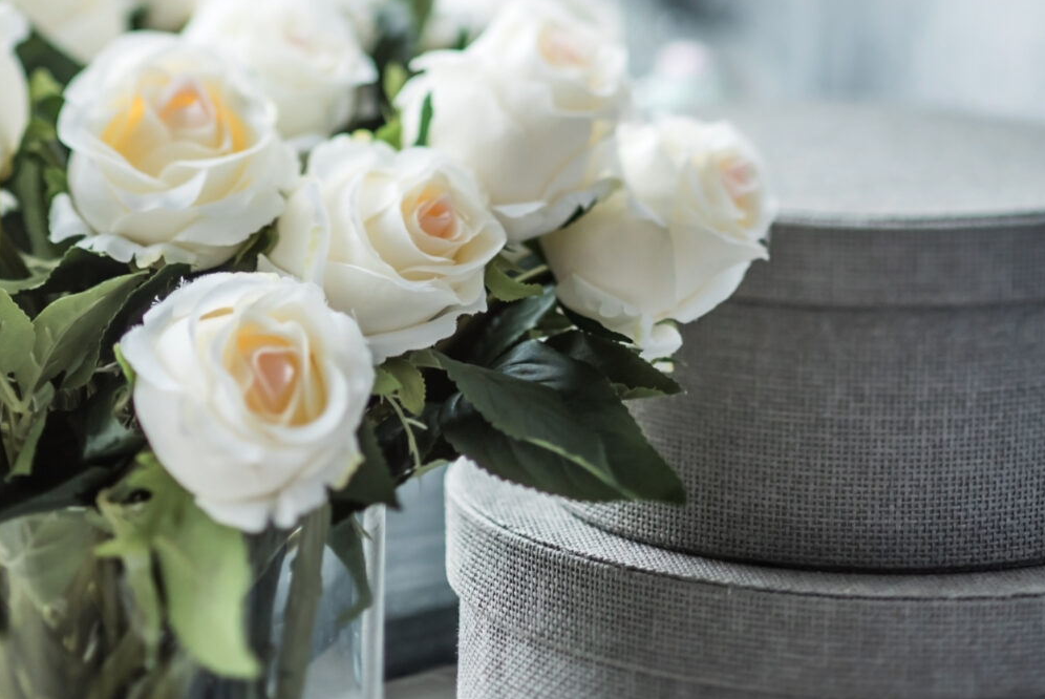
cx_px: 350
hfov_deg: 11.1
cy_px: 471
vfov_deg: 7.4
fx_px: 5375
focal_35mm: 185
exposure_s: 1/100
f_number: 2.8
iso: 640
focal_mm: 90
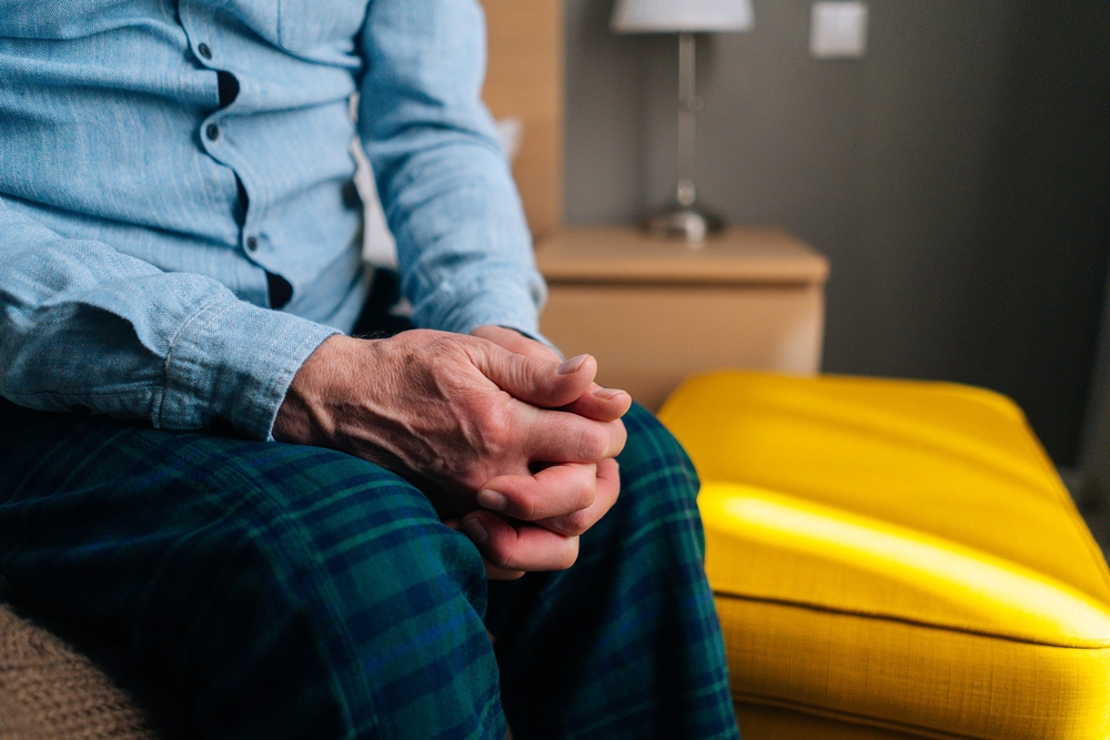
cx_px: 555
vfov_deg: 46.4
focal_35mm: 28
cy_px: 370
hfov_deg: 65.5
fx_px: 863
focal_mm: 28
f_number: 2
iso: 1250
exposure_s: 1/100
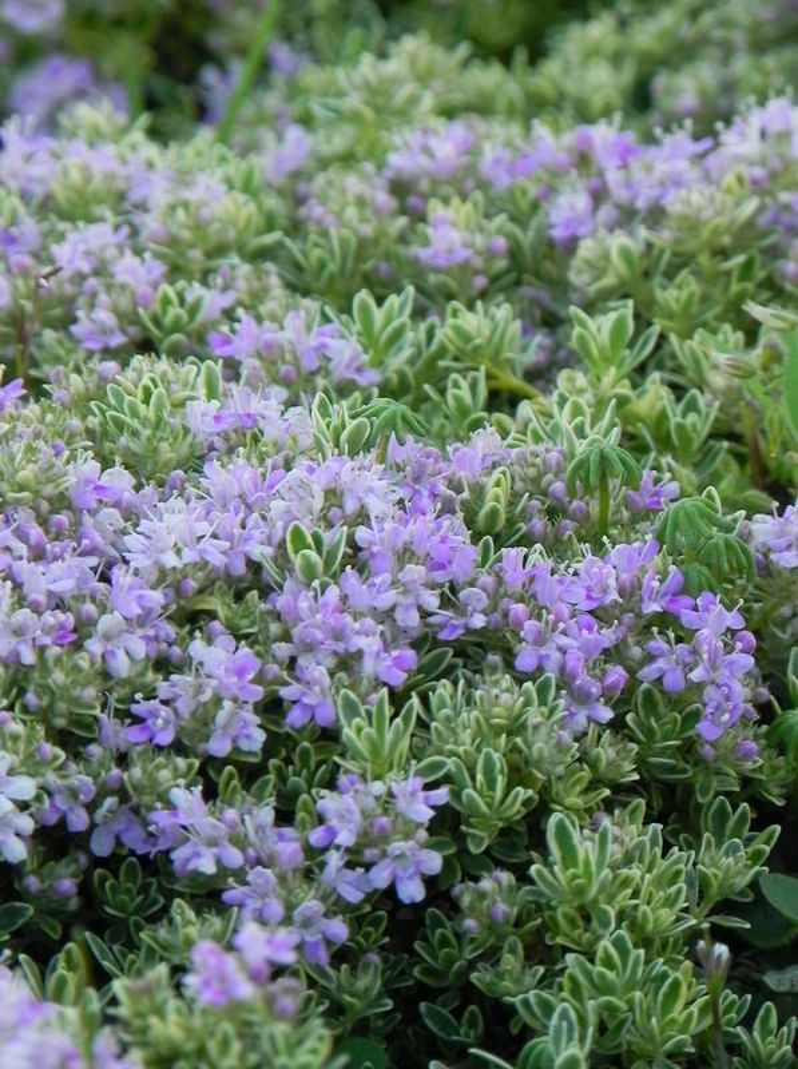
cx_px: 399
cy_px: 534
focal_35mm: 481
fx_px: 14832
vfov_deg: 4.1
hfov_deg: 3.1
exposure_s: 1/160
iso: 160
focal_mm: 85.6
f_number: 5
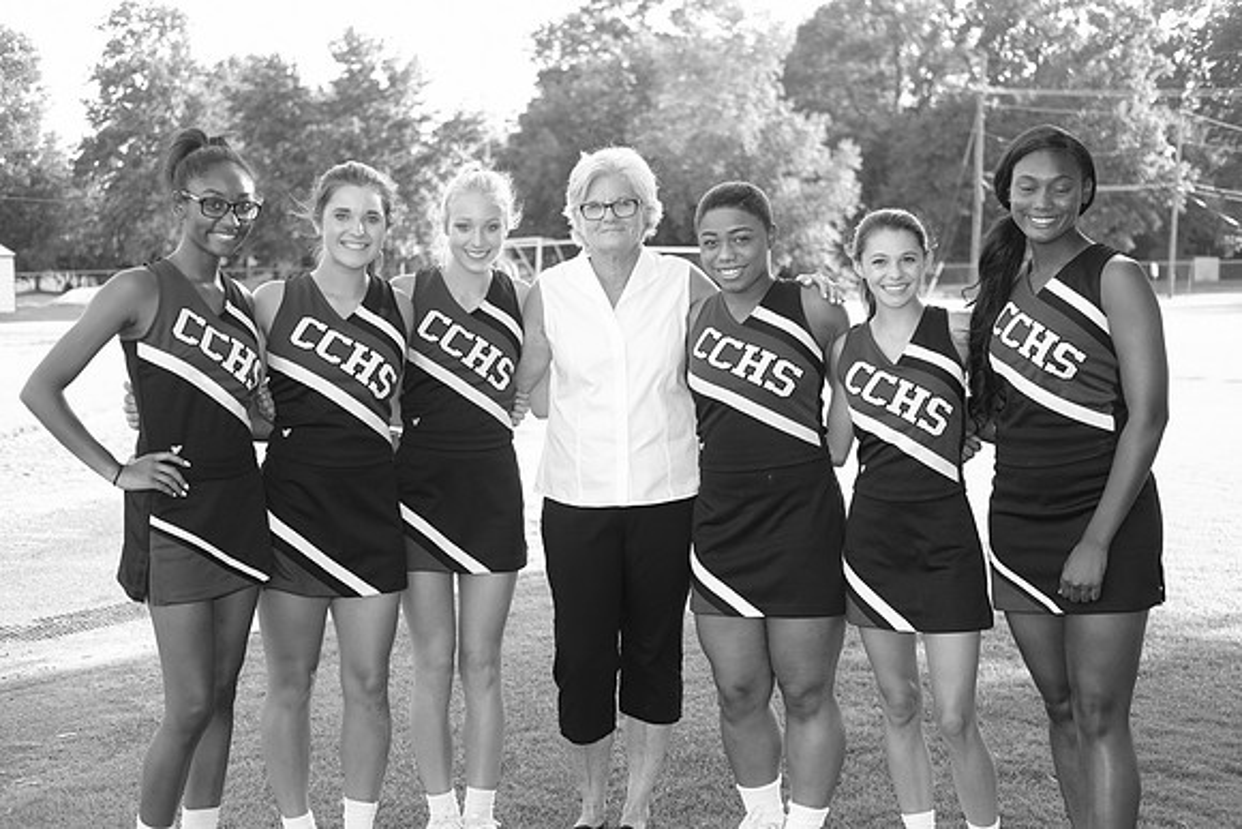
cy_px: 414
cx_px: 621
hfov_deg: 37.5
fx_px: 1829
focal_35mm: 53
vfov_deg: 25.5
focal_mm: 35
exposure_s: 1/250
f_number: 2.5
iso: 200
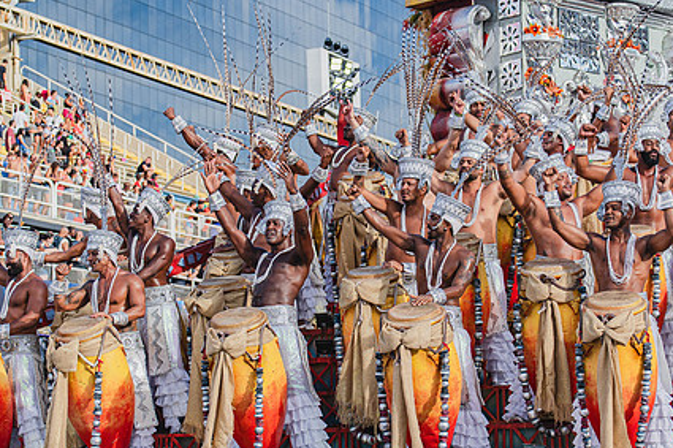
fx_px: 2168
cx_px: 328
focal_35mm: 116
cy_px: 242
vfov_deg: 11.8
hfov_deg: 17.6
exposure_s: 1/1600
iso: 400
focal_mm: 85
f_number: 5.6
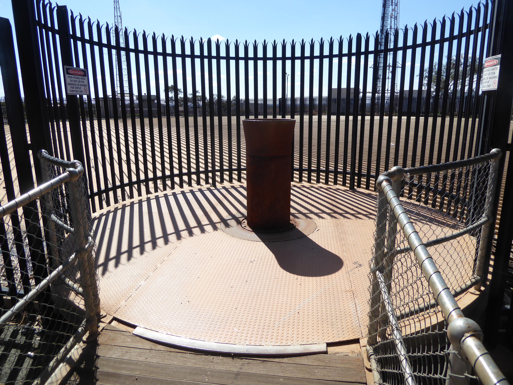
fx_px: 370
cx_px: 256
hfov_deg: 69.4
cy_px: 192
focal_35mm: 25
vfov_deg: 54.9
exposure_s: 1/800
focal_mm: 4.3
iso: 80
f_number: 3.3
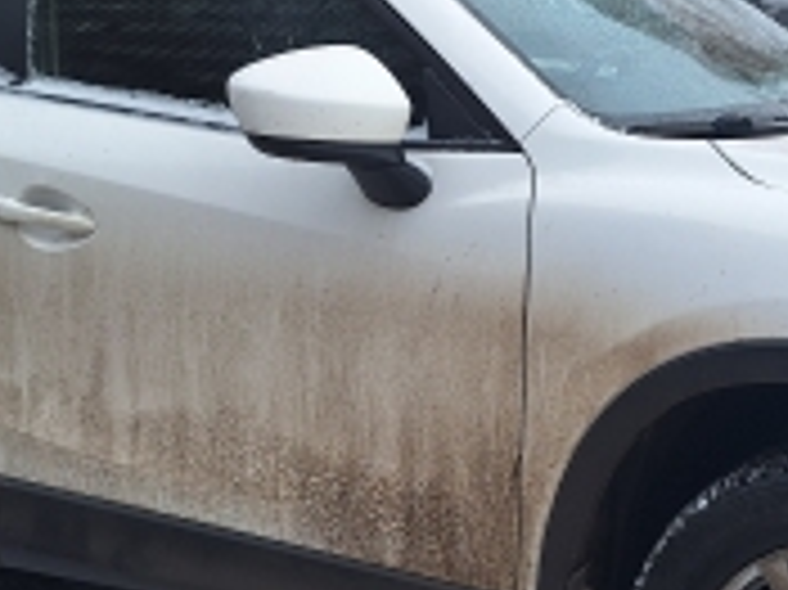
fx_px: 1524
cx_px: 540
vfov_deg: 21.9
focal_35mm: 67
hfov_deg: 28.7
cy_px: 358
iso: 40
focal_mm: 5.54
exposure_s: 1/203
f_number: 1.8
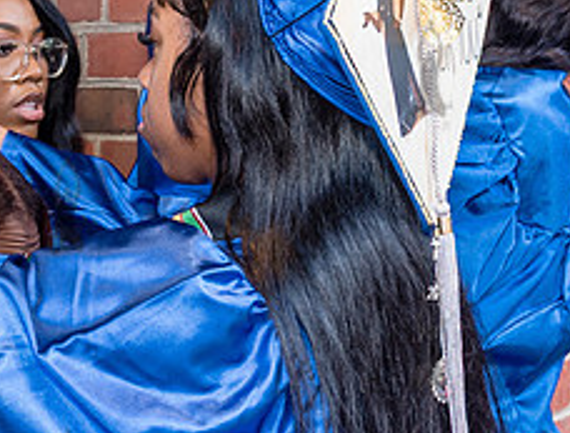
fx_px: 1670
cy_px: 201
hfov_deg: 18.9
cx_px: 23
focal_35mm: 101
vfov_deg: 14.8
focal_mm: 24
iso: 400
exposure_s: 1/60
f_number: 4.5
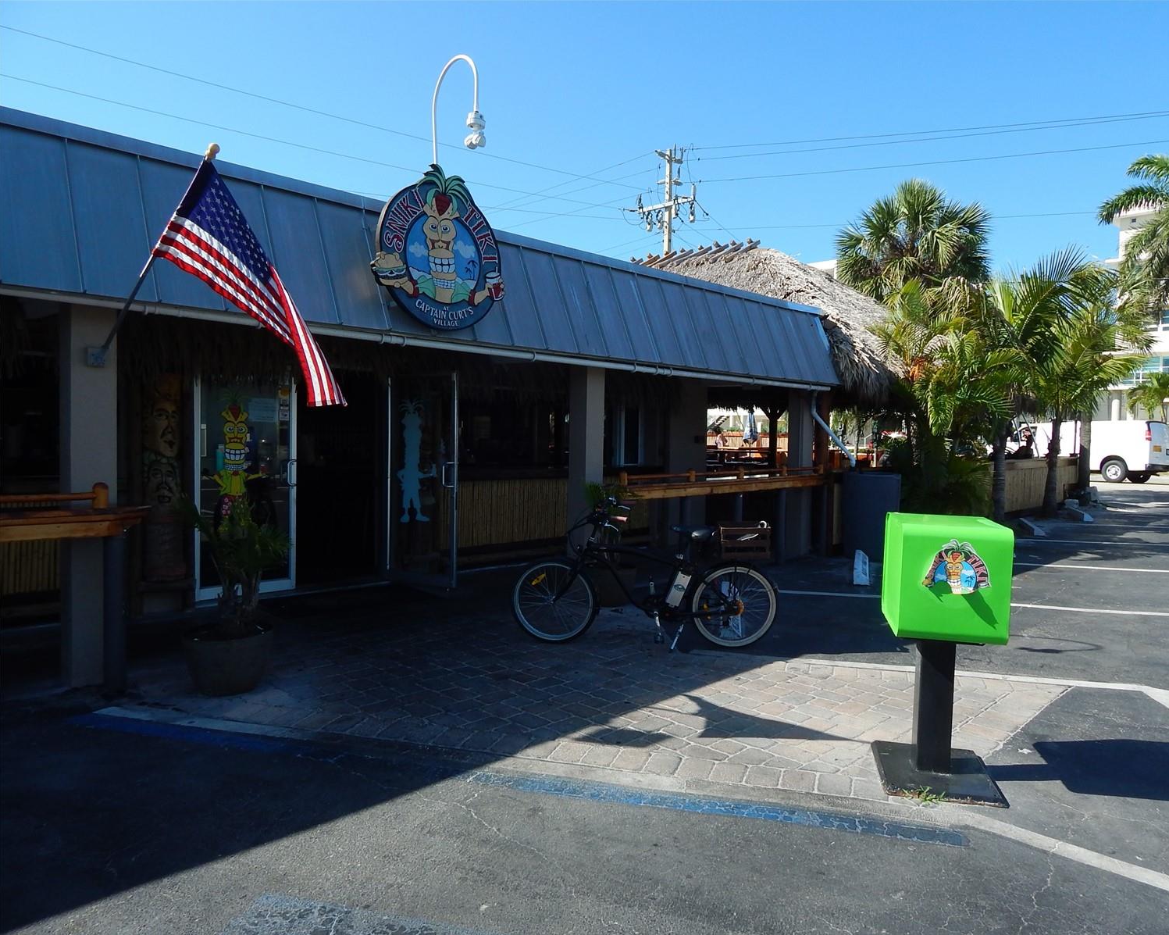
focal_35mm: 24
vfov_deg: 58.8
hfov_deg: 70.2
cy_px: 468
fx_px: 830
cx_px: 623
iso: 125
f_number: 3
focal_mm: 4
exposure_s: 1/1000
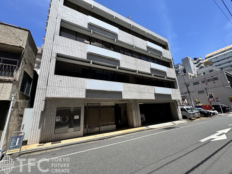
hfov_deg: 102.1
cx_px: 116
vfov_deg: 85.7
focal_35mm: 14
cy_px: 87
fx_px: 94
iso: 50
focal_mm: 2.22
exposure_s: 1/1277
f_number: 2.2
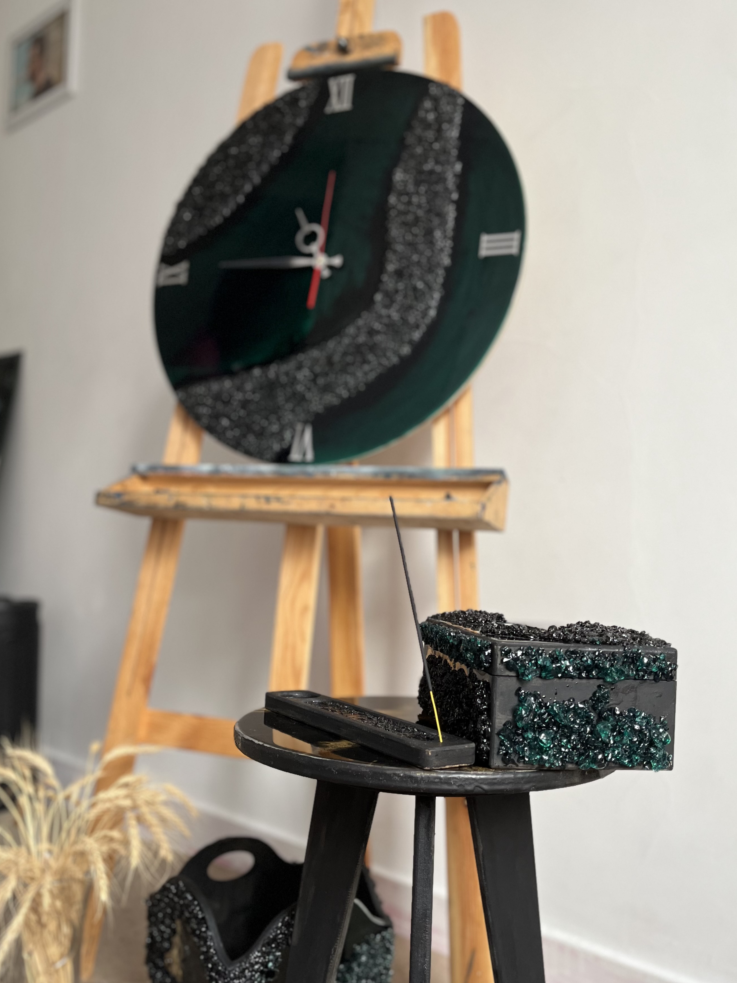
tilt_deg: -0.7
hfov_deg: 46.8
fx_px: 852
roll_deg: -1.8
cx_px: 373
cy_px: 558
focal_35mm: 30
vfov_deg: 59.7
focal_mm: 5.1
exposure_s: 1/60
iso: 125
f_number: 1.6
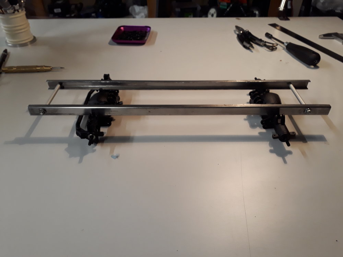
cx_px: 172
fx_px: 268
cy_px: 128
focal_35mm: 27
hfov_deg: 65.3
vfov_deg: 51.4
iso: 125
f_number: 1.9
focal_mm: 3.6
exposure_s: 1/33
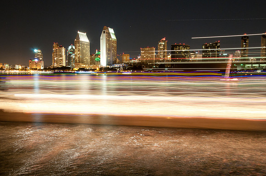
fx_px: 310
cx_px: 133
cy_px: 88
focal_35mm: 42
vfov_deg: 31.8
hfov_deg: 46.5
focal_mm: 28
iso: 640
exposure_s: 30
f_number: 16
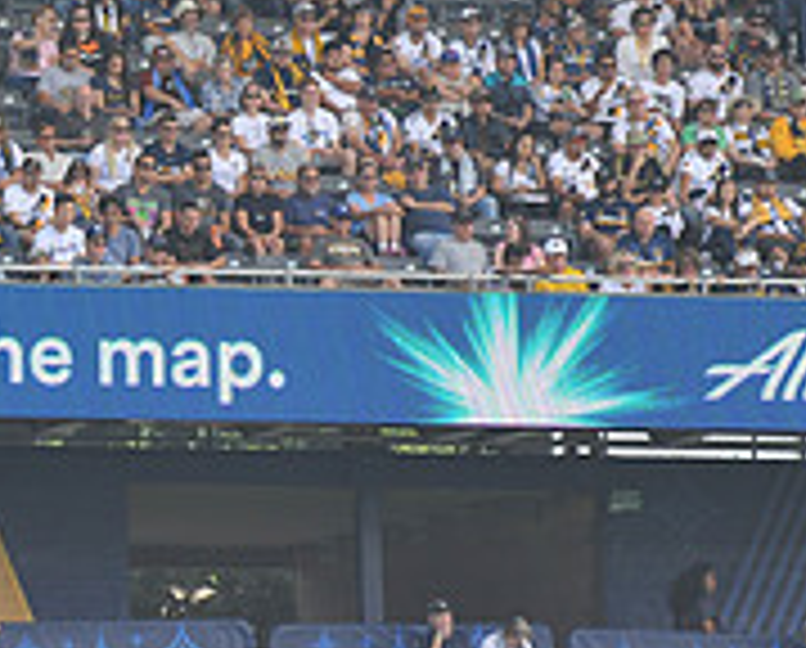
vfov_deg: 2.7
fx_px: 13770
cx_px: -176
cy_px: 333
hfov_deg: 3.3
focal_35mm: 576
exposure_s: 1/250
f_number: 8
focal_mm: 190
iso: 200
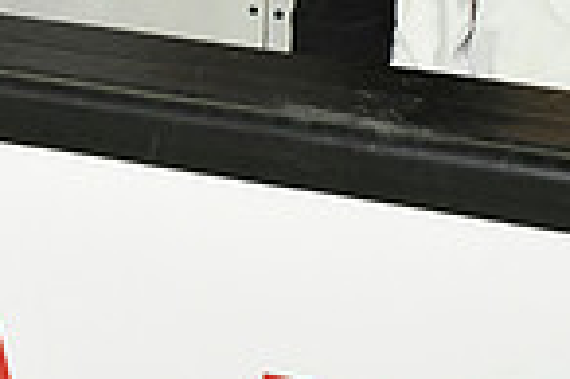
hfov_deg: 12.4
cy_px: -369
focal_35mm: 159
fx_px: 2515
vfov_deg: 8.2
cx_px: -223
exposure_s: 1/250
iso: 6400
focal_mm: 40
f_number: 13
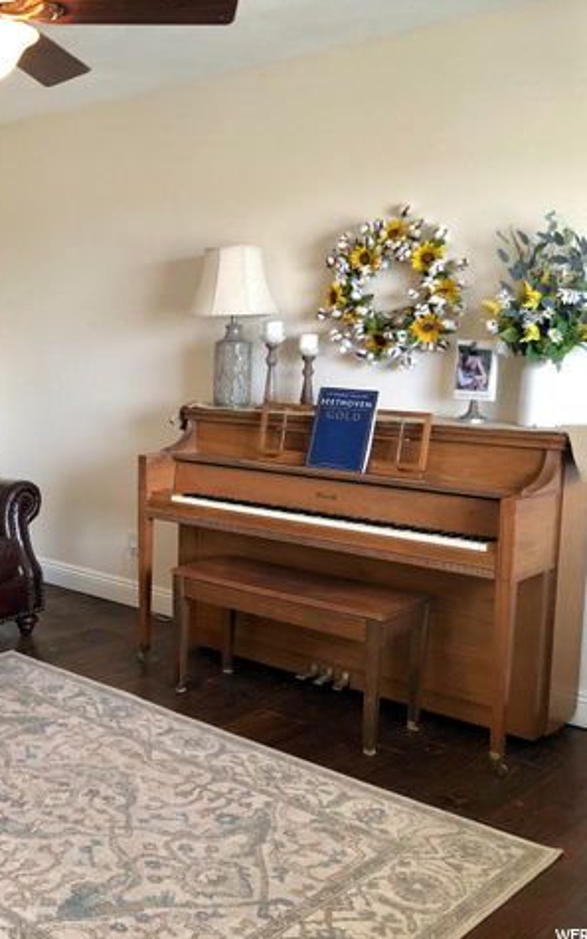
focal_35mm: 40
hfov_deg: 29.6
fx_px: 1024
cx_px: -14
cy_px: 469
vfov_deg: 49.3
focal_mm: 3.99
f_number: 1.8
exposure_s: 1/17
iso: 40
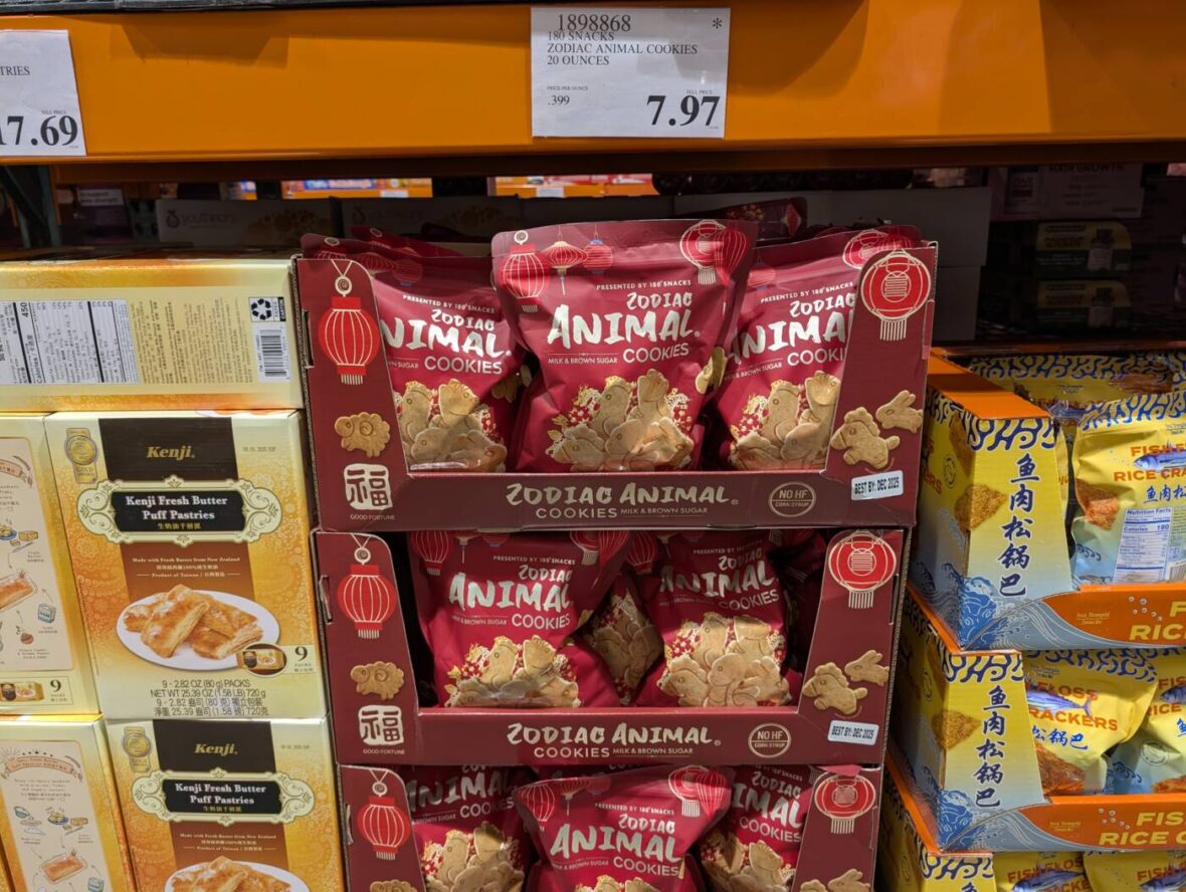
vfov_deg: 56.9
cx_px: 593
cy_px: 446
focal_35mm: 24
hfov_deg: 71.5
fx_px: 823
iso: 109
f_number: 1.68
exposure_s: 1/59.9
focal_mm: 6.9
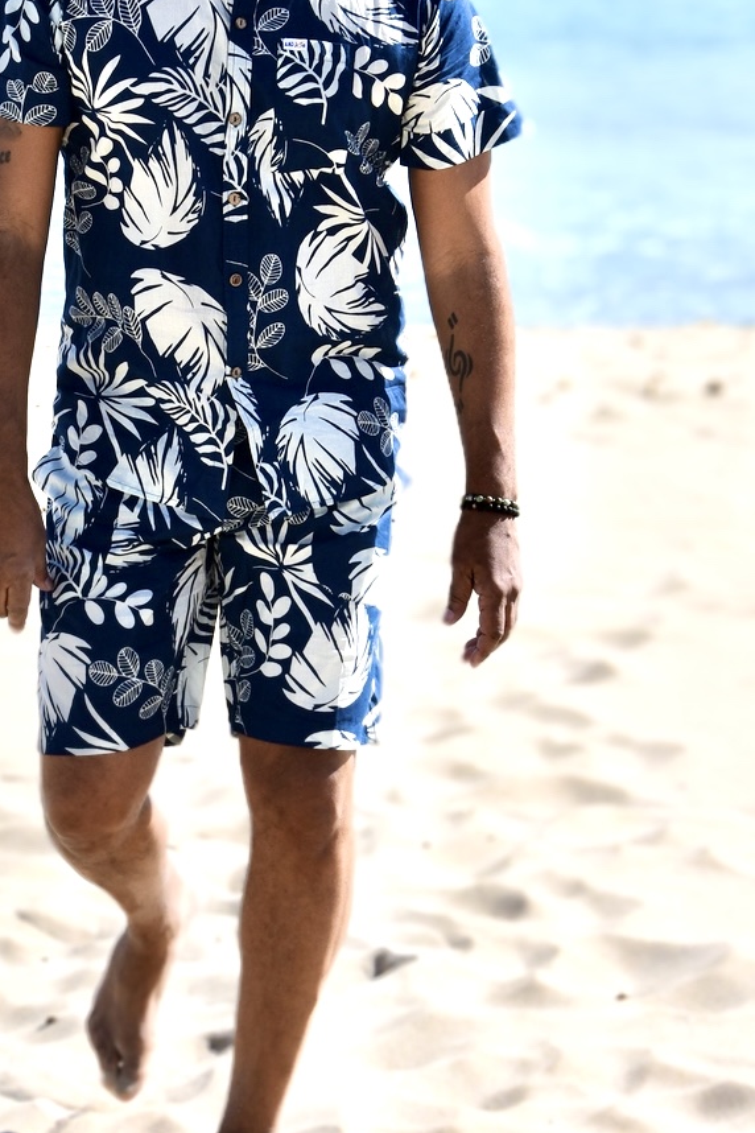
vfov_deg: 20.2
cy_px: 409
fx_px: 3169
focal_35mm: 101
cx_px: 320
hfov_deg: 13.6
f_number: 8
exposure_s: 1/500
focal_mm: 45
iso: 125
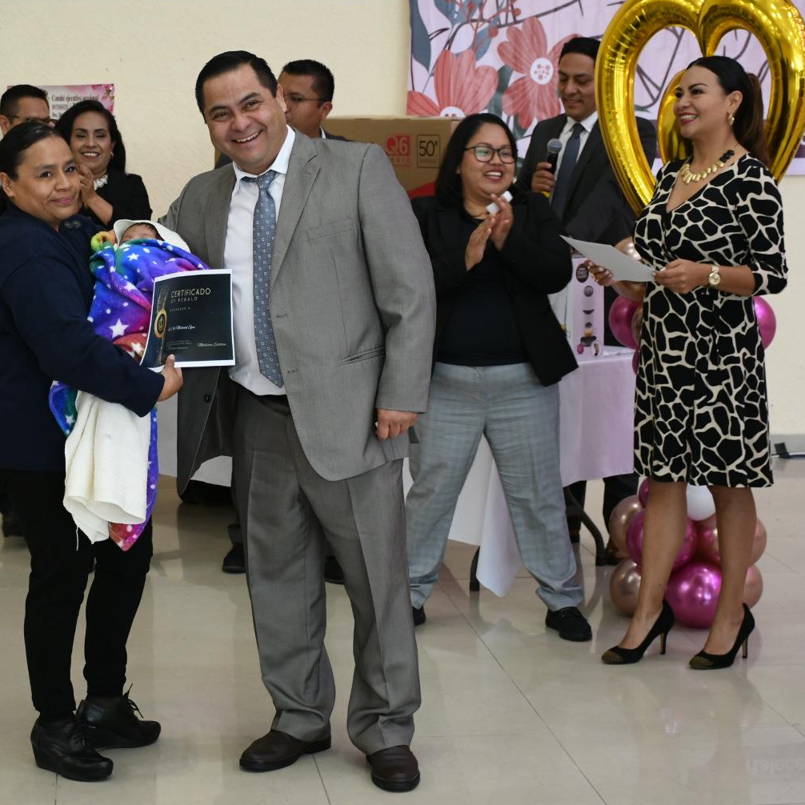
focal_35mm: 78
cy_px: 389
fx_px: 2052
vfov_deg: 22.2
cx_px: 268
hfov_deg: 22.1
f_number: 4.2
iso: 1250
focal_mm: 38
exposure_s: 1/100
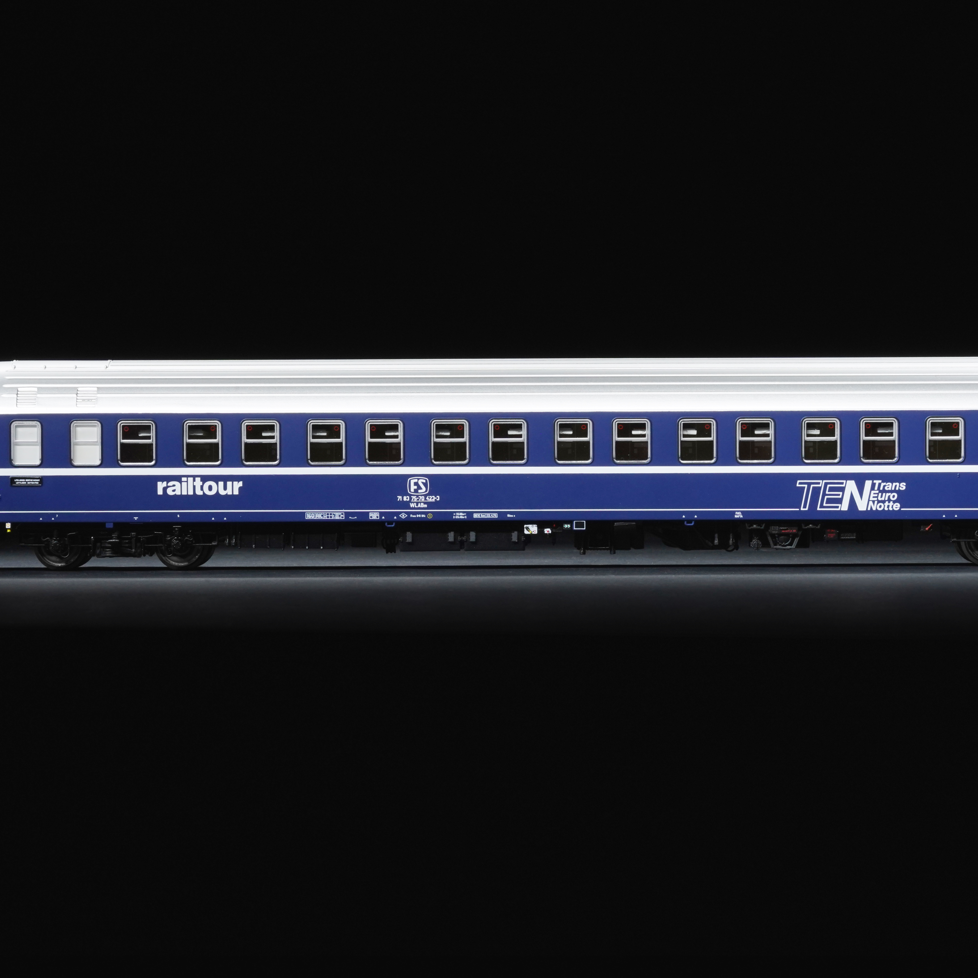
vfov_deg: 15.2
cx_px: 565
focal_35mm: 115
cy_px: 489
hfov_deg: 15.1
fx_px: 3676
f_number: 22
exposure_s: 4
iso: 1000
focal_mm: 90
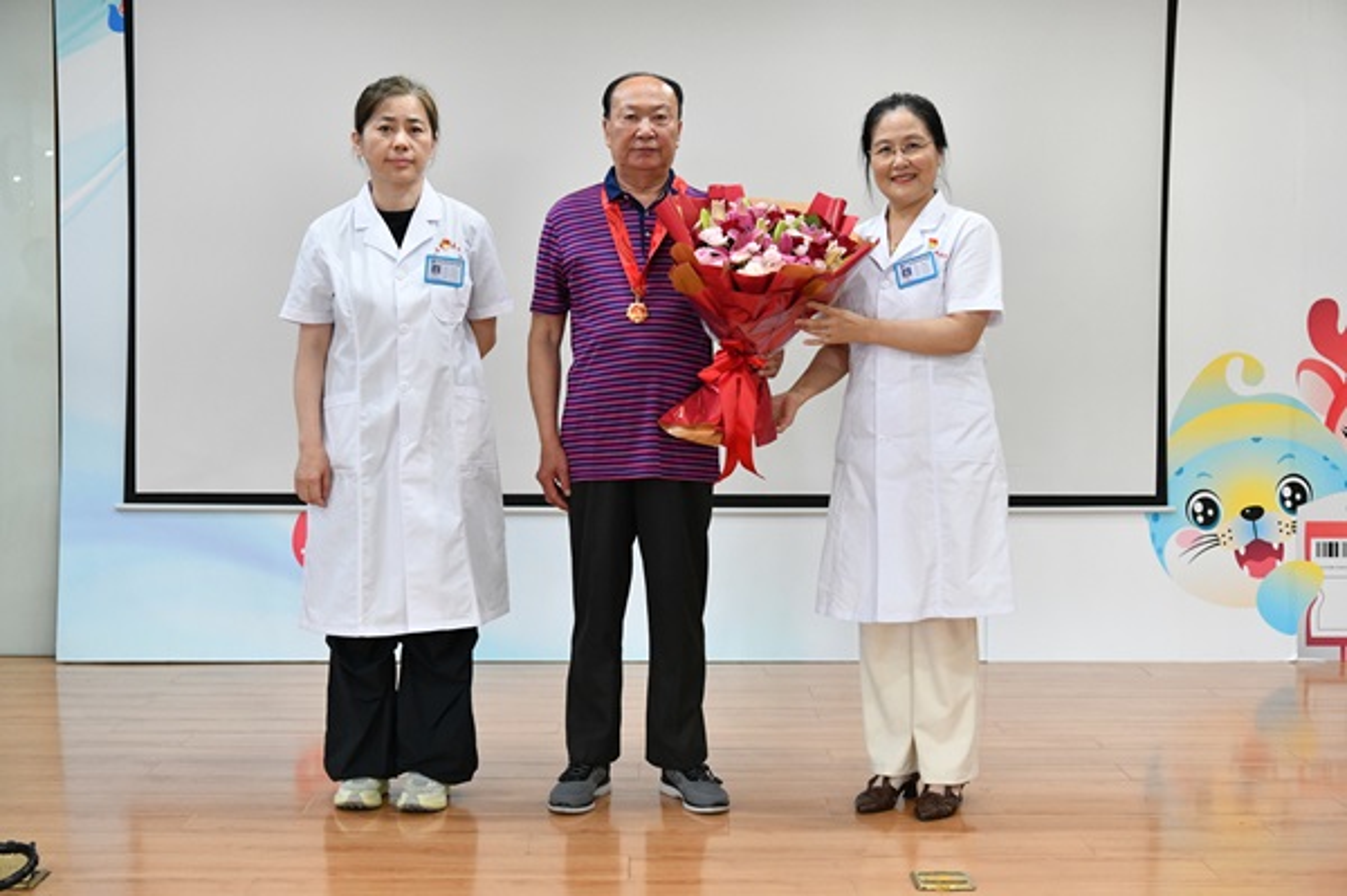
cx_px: 674
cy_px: 448
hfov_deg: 38.2
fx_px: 1944
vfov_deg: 25.9
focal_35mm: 52
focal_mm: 52
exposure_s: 1/100
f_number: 5
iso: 4000
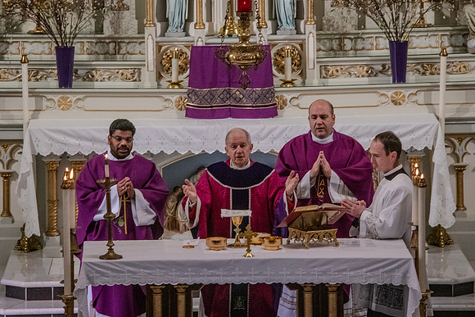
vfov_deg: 5.4
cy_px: 130
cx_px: 215
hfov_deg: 8.0
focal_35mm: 256
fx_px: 3383
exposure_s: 1/80
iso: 4000
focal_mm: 210
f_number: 14
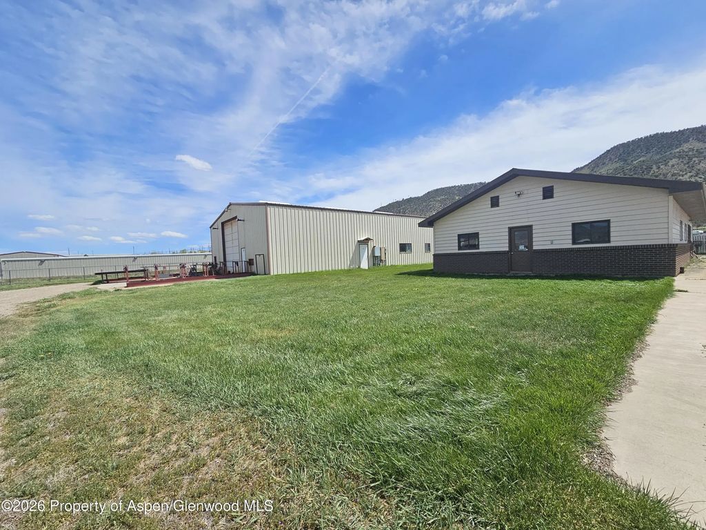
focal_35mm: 13
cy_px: 265
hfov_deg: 106.2
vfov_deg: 89.9
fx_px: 265
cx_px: 353
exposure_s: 1/3697
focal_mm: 2.2
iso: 50
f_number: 2.2
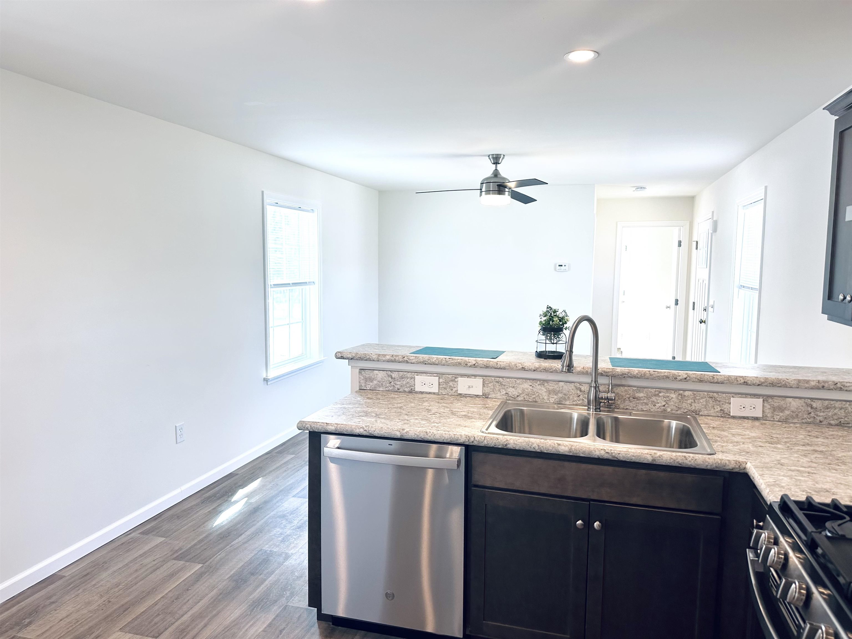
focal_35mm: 24
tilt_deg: -5.7
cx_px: 426
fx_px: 591
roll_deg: -0.7
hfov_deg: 71.6
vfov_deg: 56.8
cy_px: 320
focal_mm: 6.86
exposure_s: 1/120
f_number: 1.78
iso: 100
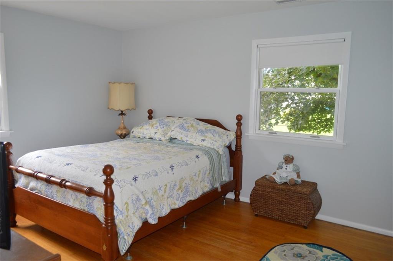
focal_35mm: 27
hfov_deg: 67.4
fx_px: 294
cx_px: 196
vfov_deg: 47.8
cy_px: 130
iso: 400
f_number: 4
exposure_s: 1/80
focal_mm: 18
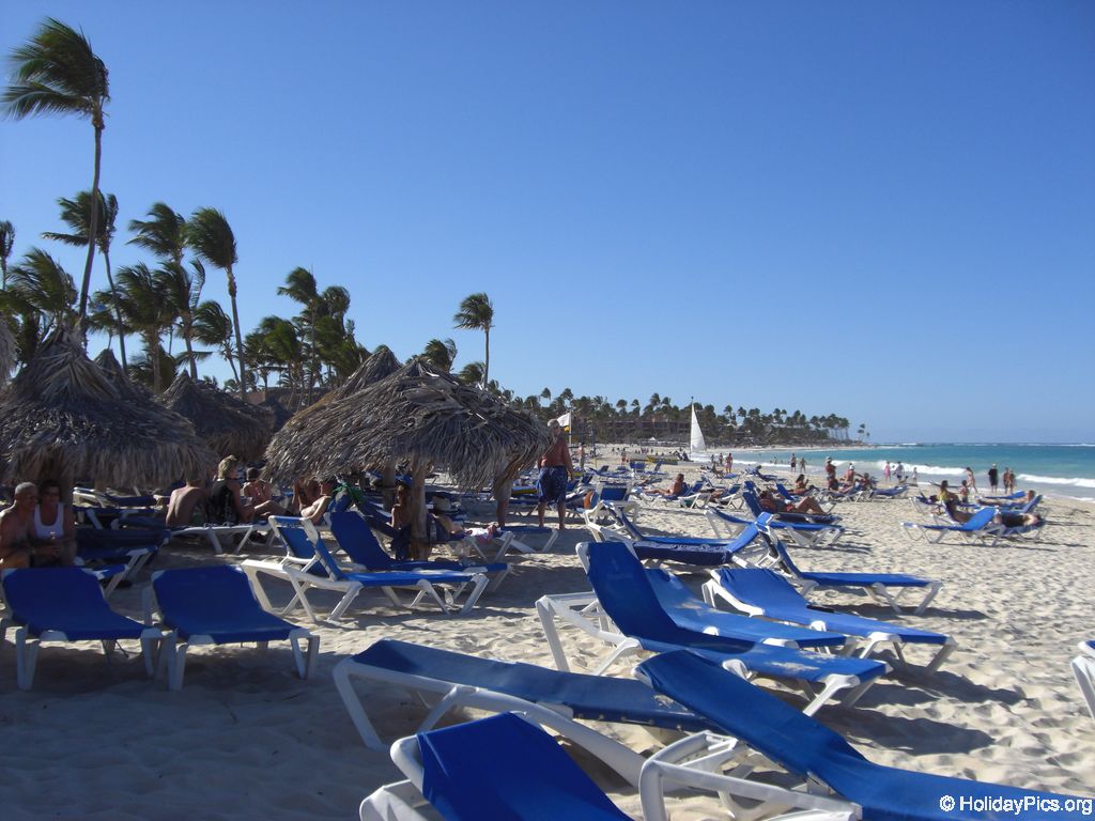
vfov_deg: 37.7
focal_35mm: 38
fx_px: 1202
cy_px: 410
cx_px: 548
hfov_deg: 49.0
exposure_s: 1/200
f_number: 8
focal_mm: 6.2
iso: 64
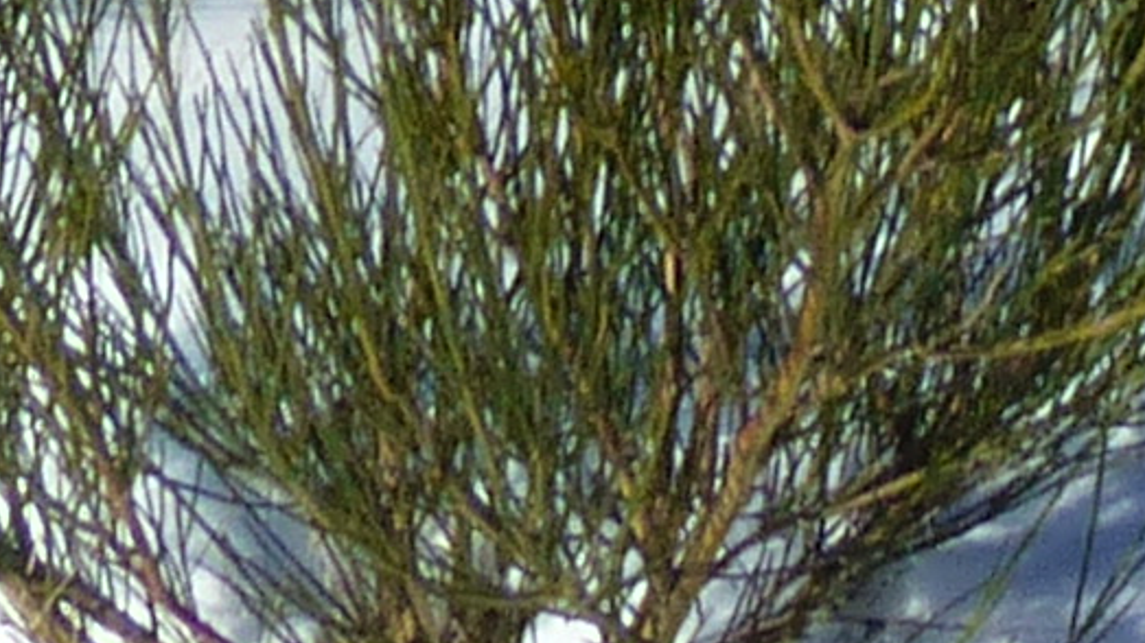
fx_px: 7589
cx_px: 2183
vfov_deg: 4.2
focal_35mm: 250
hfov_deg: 8.3
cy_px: -2629
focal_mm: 5.5
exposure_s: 1/500
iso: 100
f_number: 8
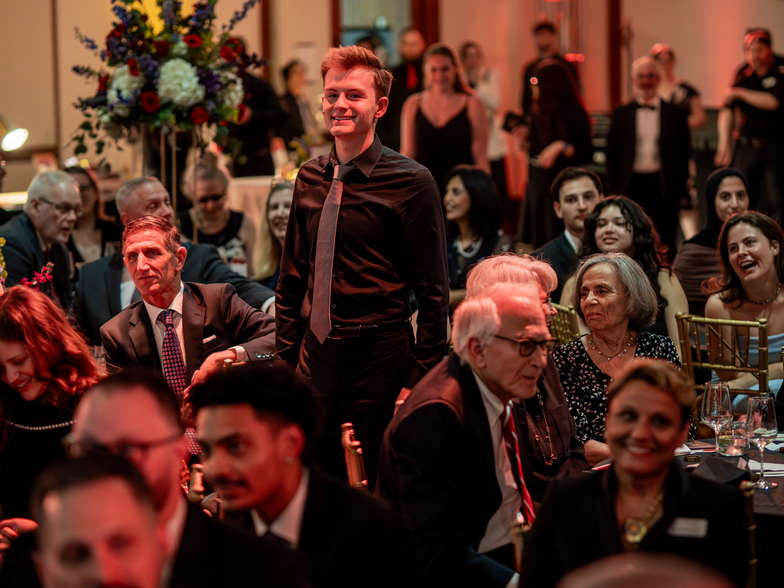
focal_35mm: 150
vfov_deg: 9.9
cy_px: 294
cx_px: 392
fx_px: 3397
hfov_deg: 13.2
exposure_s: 1/250
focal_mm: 75
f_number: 1.8
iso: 2500
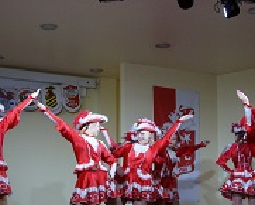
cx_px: 70
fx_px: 612
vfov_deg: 18.8
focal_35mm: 81
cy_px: 158
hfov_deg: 23.4
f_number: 4
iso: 1600
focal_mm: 27
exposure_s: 1/160
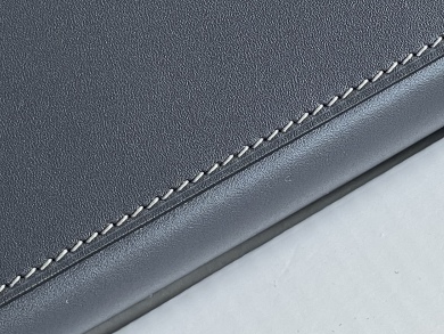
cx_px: 244
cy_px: -31
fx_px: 2464
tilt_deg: -60.3
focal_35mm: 192
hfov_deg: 10.3
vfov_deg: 7.7
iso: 32
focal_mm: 6
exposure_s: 1/99
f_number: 2
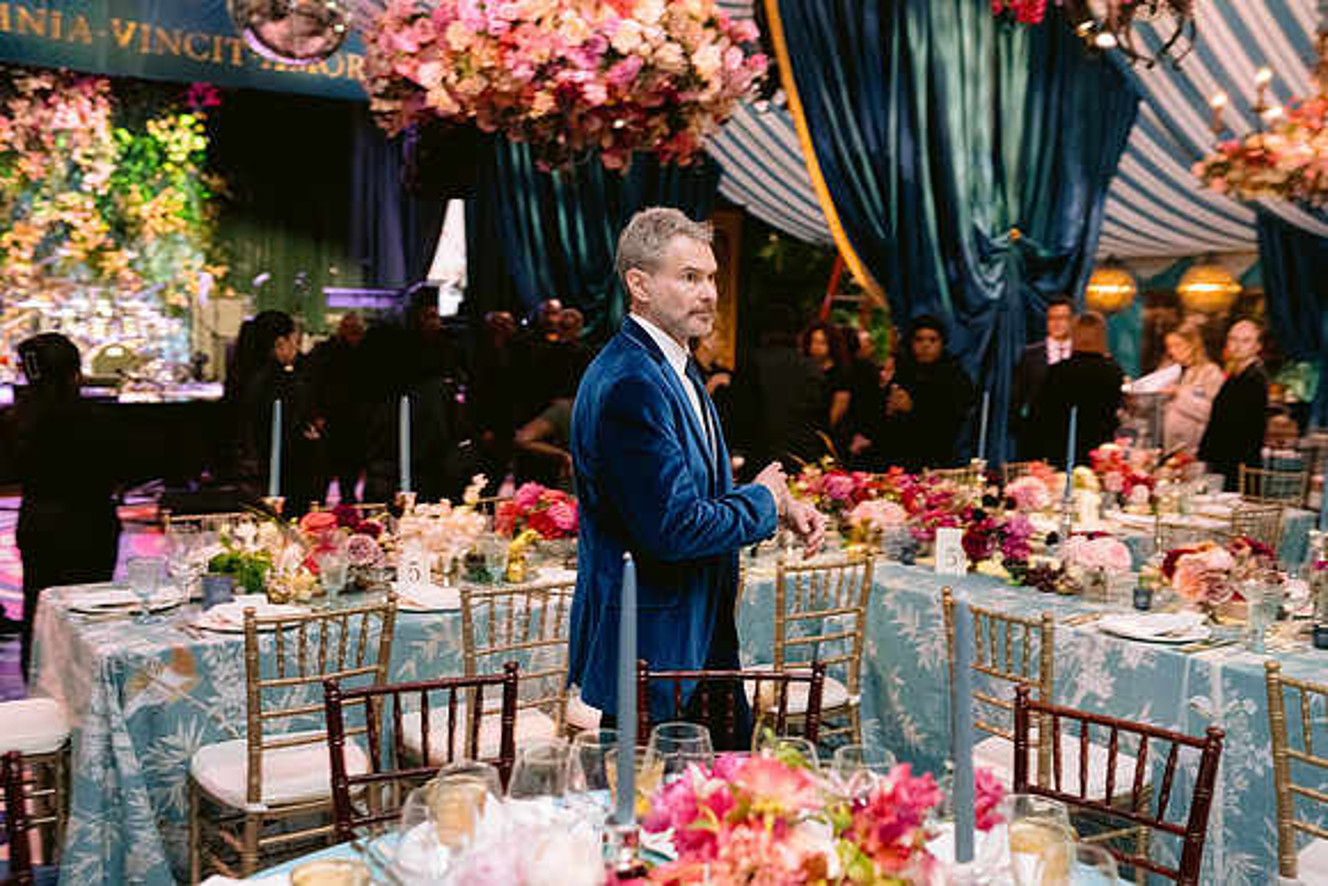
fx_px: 1291
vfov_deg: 37.9
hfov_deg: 54.4
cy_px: 443
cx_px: 664
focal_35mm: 35
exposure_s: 1/100
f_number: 2.8
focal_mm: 35
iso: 3200
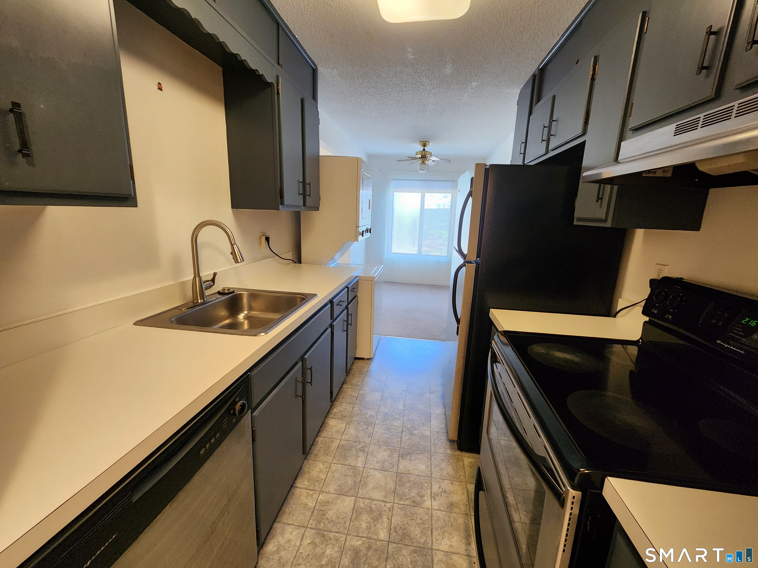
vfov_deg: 89.9
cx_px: 379
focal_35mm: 13
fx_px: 285
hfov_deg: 106.2
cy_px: 284
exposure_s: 1/60
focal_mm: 2.2
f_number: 2.2
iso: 400
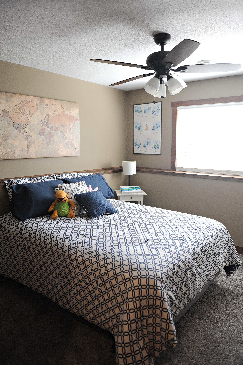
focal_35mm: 24
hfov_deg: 53.1
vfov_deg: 73.8
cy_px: 182
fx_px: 243
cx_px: 122
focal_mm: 24
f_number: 2.8
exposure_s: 1/200
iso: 800
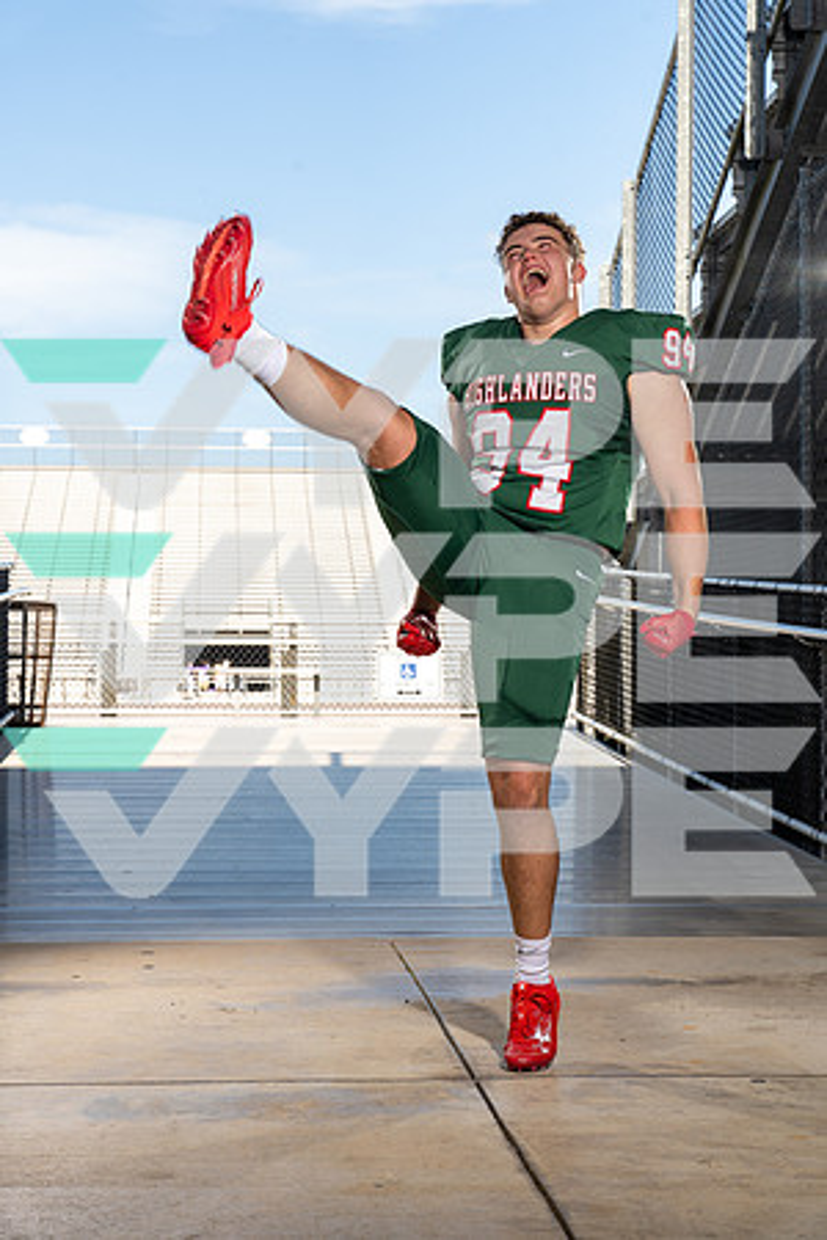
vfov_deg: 29.2
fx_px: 2377
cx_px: 414
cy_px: 620
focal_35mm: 69
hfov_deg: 19.7
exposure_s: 1/250
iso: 160
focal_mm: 69
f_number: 8
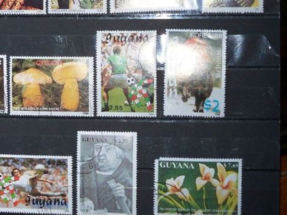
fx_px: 647
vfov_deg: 18.6
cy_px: 28
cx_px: 115
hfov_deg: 25.0
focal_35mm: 78
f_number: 3.5
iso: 100
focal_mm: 6.2
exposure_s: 1/30
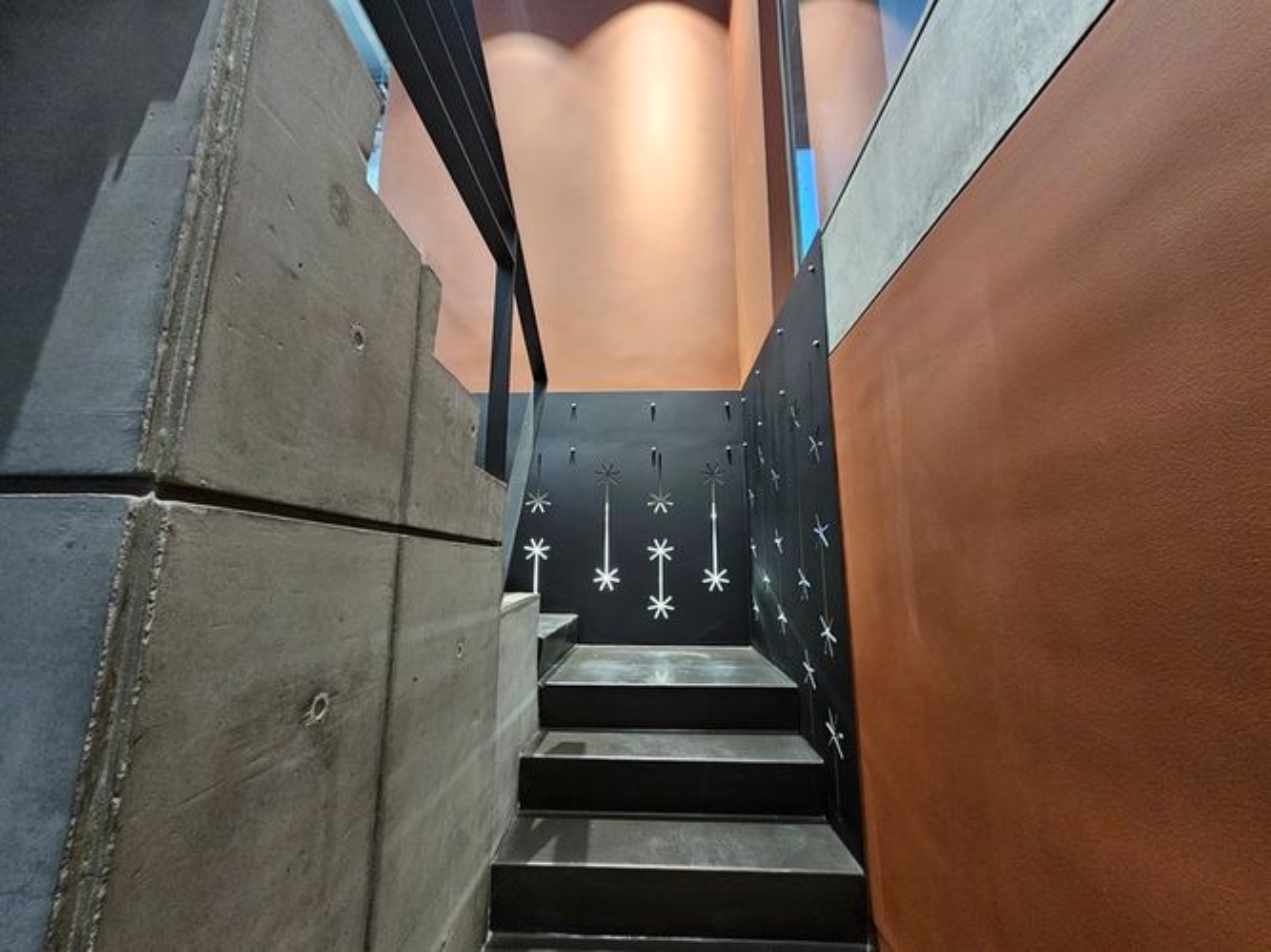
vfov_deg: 89.9
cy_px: 476
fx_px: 477
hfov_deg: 106.2
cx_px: 636
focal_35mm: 13
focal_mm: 2.2
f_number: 2.2
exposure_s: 1/30
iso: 640
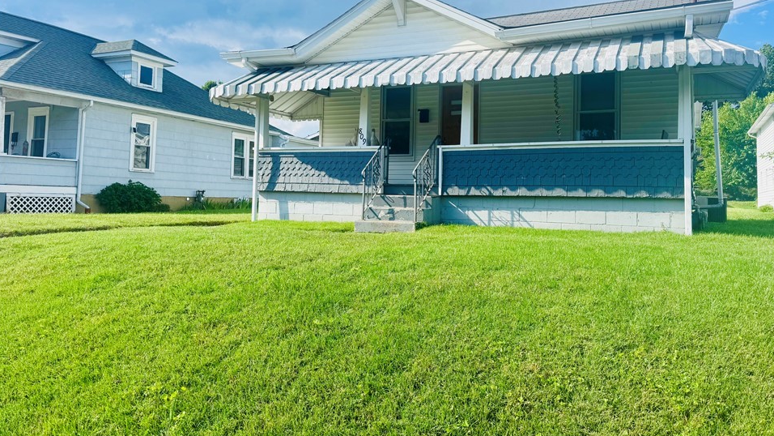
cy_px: 169
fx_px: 575
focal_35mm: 28
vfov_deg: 41.3
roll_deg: -1.3
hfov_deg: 67.9
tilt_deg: +2.7
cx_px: 410
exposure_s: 1/2959
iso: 80
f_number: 1.78
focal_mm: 6.76
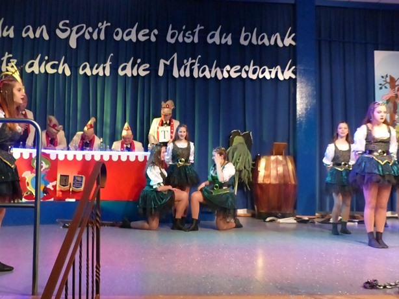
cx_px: 200
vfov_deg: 36.8
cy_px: 150
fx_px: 450
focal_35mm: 39
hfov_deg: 47.8
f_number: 2.8
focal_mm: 7
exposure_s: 1/100
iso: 1600
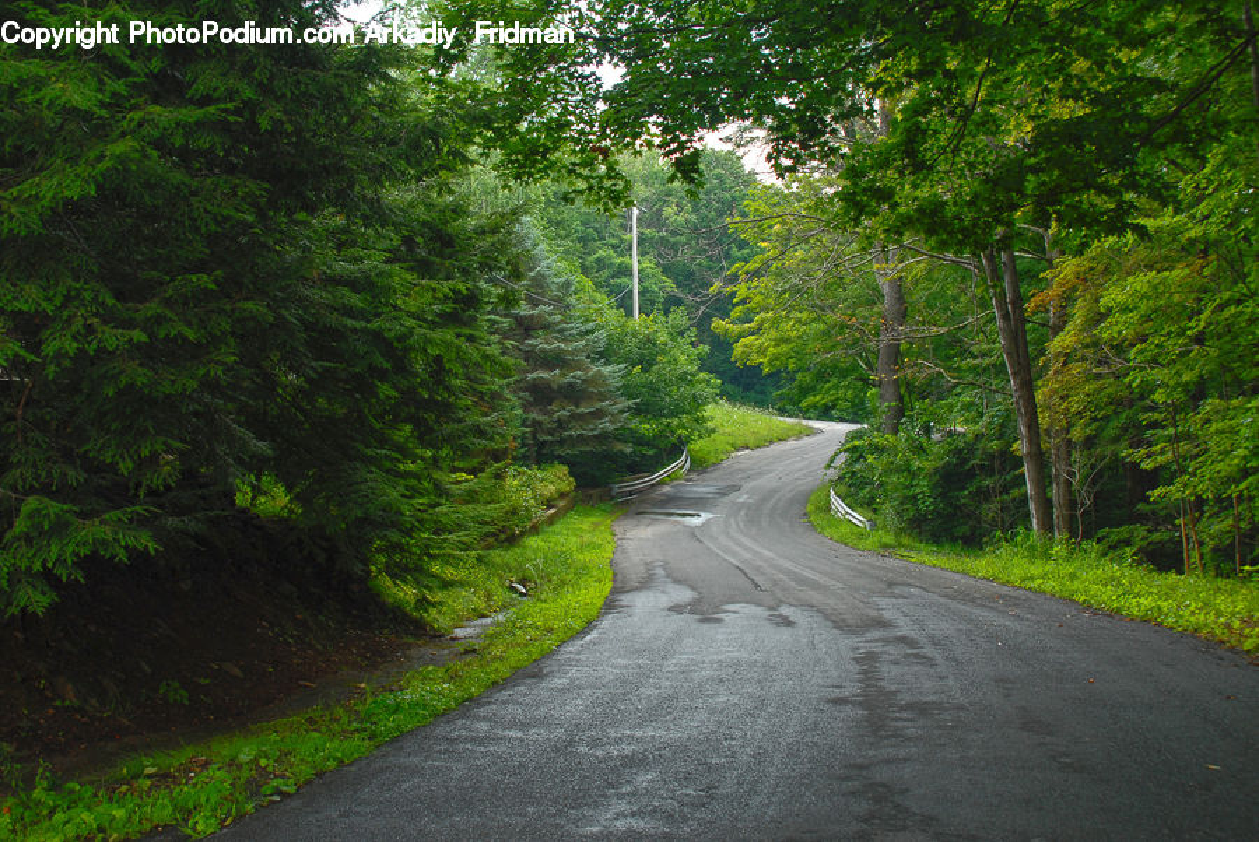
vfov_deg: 32.0
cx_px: 630
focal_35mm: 42
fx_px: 1470
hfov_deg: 46.4
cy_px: 421
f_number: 5.6
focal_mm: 28
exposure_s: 1/20
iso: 160
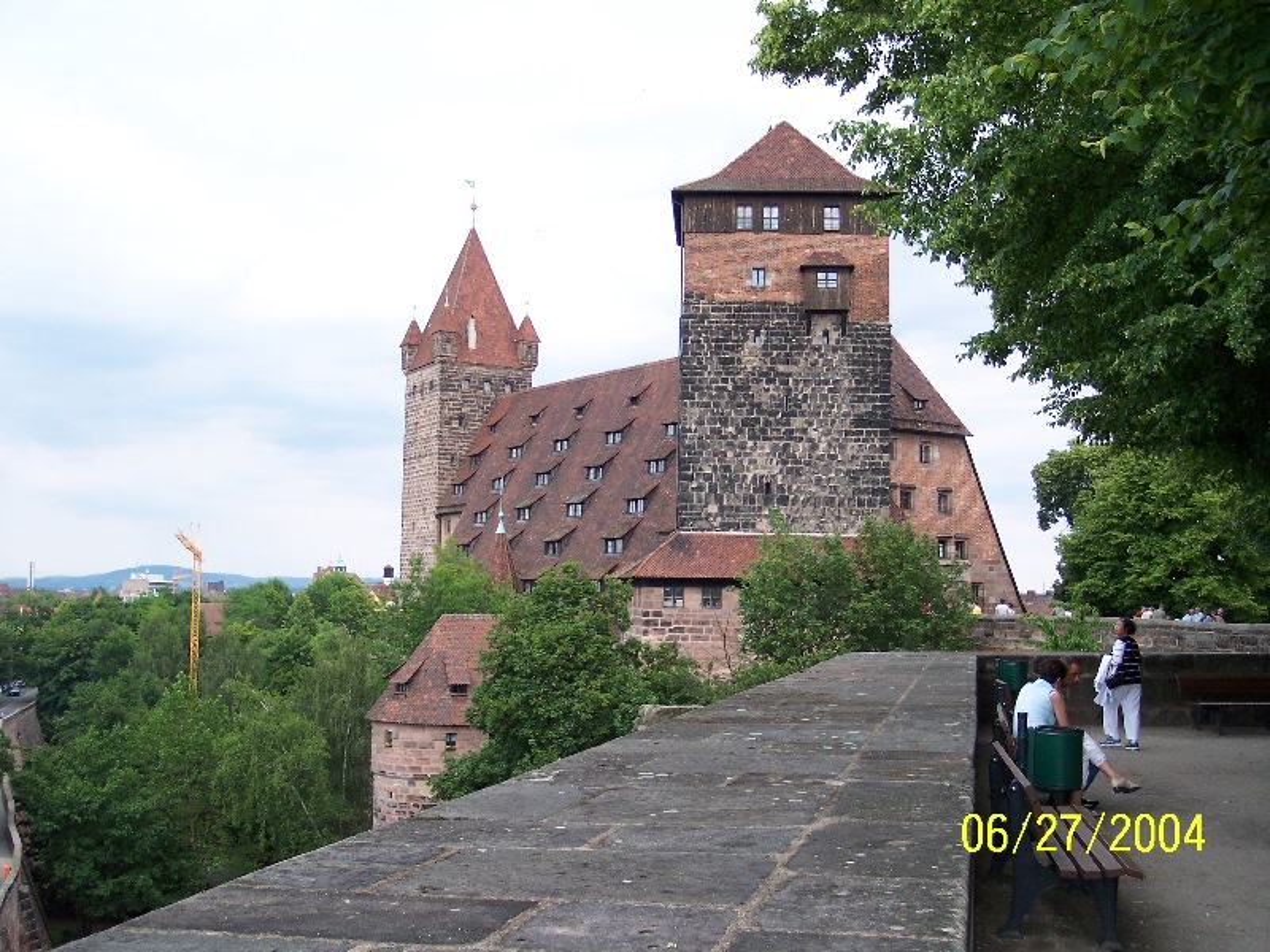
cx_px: 635
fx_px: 1394
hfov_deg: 49.0
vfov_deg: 37.7
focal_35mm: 38
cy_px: 476
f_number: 2.8
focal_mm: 8
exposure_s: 1/500
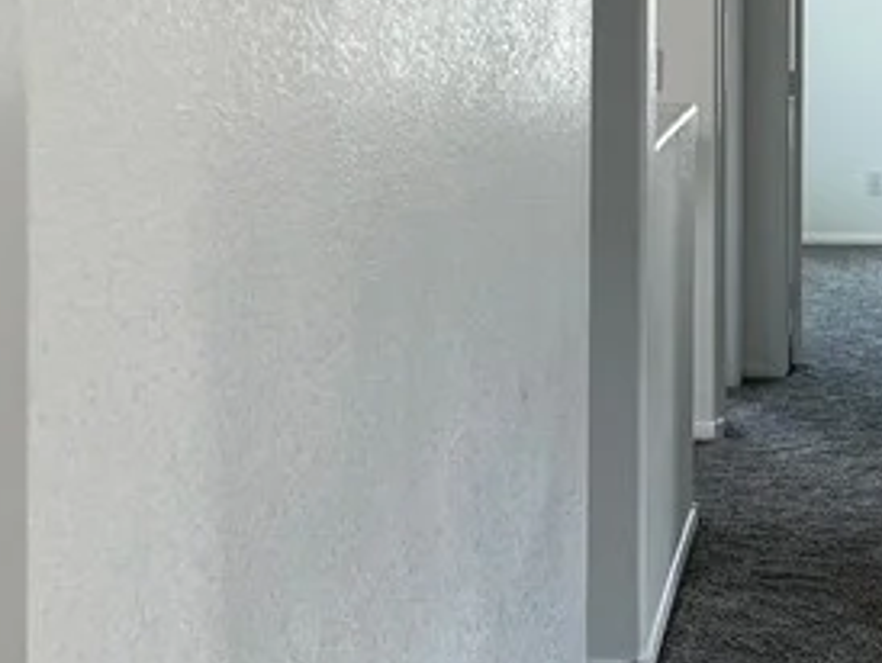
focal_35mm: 97
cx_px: 773
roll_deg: -0.3
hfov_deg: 19.9
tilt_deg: -0.5
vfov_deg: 15.0
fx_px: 2474
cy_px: 0
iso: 64
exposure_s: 1/121
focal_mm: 5.7
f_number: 1.5
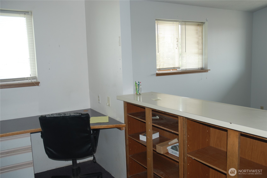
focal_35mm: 36
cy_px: 89
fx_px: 267
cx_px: 134
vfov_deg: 37.0
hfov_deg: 53.1
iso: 200
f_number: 3.8
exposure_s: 1/60
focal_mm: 24
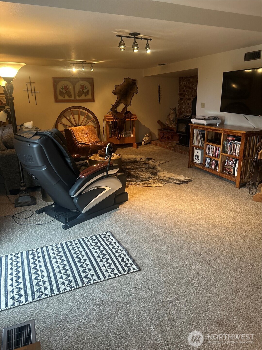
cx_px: 131
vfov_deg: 67.3
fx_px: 262
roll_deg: +0.6
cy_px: 175
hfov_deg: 53.1
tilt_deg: -16.8
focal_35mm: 26
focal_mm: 5.7
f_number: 1.5
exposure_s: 1/60
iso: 200
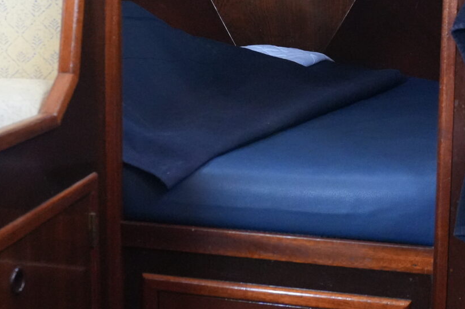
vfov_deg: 22.6
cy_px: 60
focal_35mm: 59
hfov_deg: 33.9
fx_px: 762
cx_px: 222
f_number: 3.5
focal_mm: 16
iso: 5000
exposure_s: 1/160
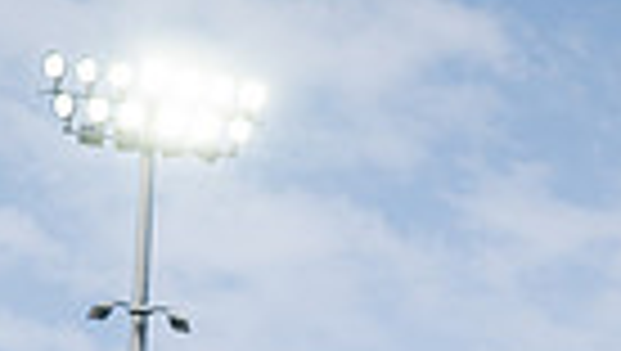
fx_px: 2028
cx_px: 261
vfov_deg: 8.6
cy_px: 954
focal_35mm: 123
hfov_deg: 17.4
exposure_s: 1/320
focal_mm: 36
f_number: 7.1
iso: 125
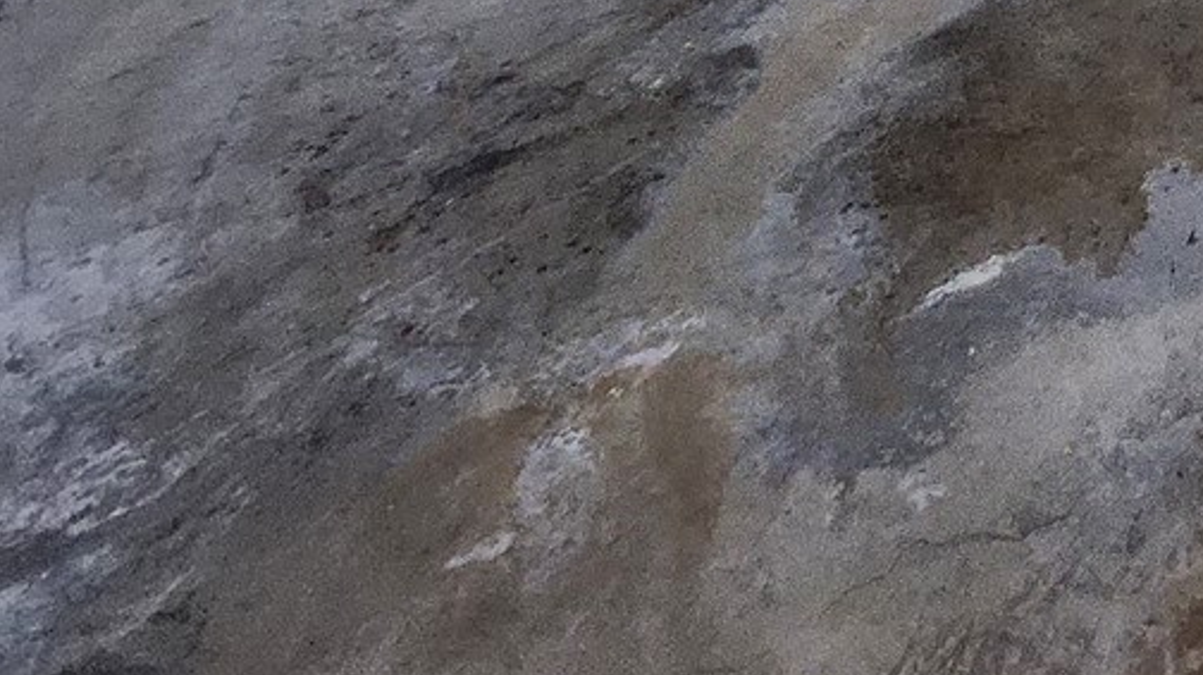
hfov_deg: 33.4
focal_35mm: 45
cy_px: -696
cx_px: 1561
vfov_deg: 17.8
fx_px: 1435
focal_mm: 1.74
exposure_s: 1/30
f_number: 2.2
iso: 320
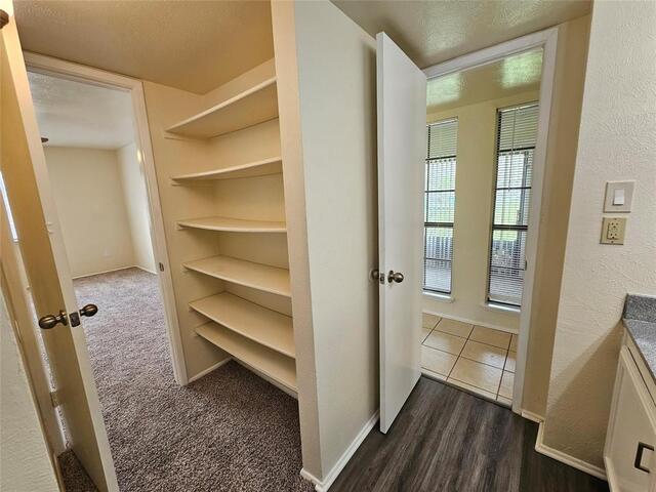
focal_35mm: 13
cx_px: 328
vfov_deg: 89.9
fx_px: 246
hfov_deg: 106.2
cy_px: 246
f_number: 2.2
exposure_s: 1/60
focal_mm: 2.2
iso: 100
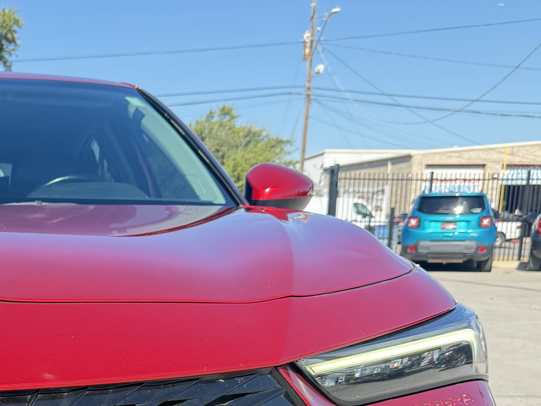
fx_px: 953
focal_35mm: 61
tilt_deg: -12.5
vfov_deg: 22.5
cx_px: -19
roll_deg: +0.2
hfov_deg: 29.3
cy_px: 459
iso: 100
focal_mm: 6.76
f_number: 1.78
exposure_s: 1/1361
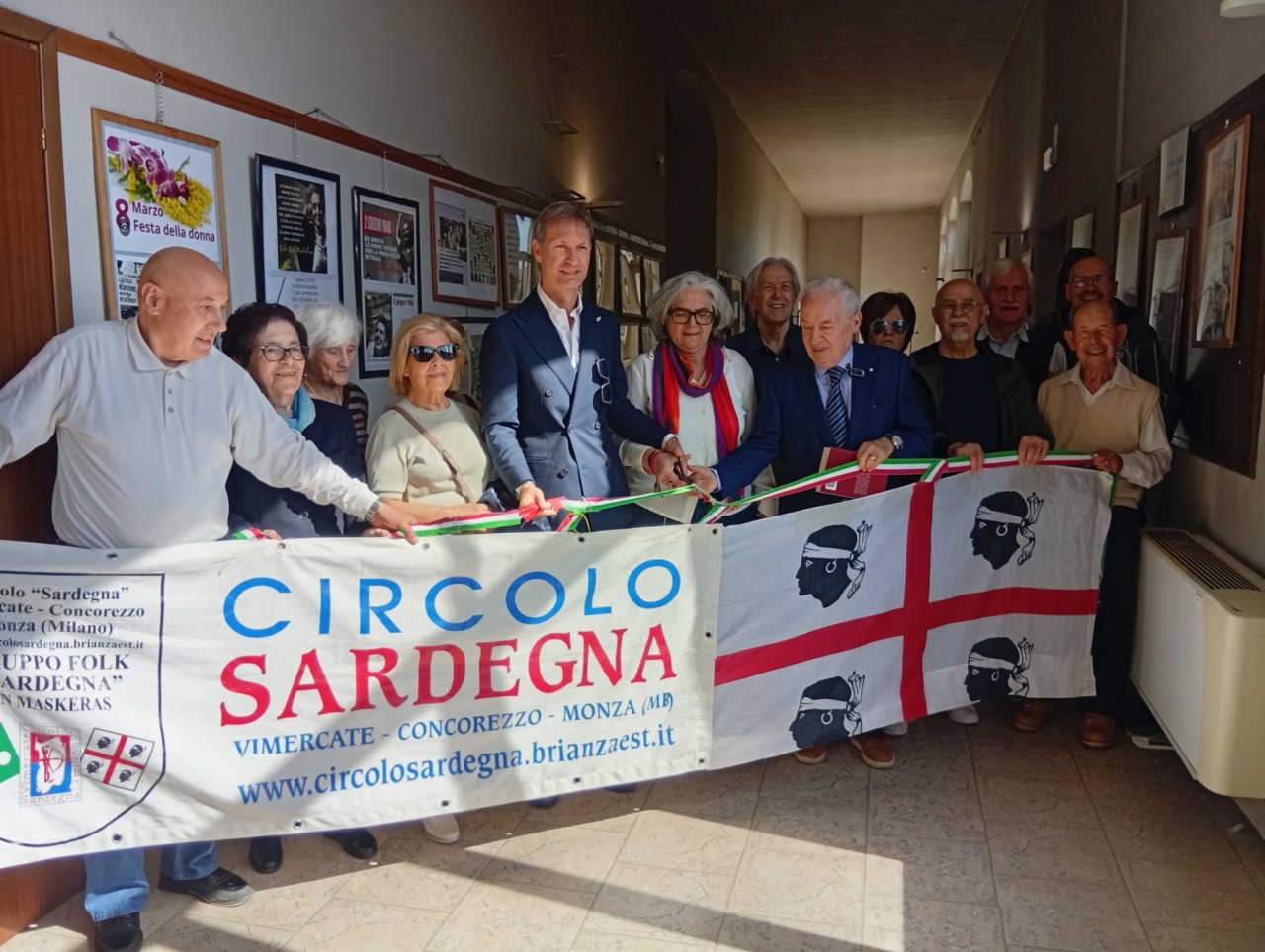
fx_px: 988
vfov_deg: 51.5
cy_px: 476
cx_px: 632
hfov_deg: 65.2
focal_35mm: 27
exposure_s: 1/230
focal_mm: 3.84
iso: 50
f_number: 1.8
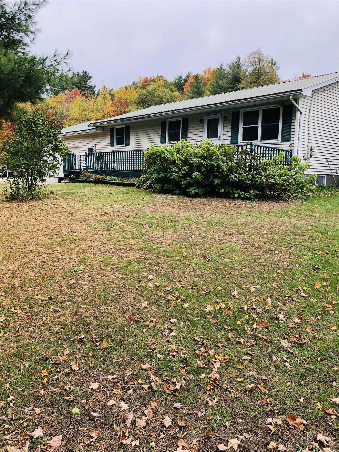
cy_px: 226
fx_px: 366
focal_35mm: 28
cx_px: 170
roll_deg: -1.6
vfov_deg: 63.4
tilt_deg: -6.9
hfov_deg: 49.7
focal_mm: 4
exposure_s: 1/237
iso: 20
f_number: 1.8
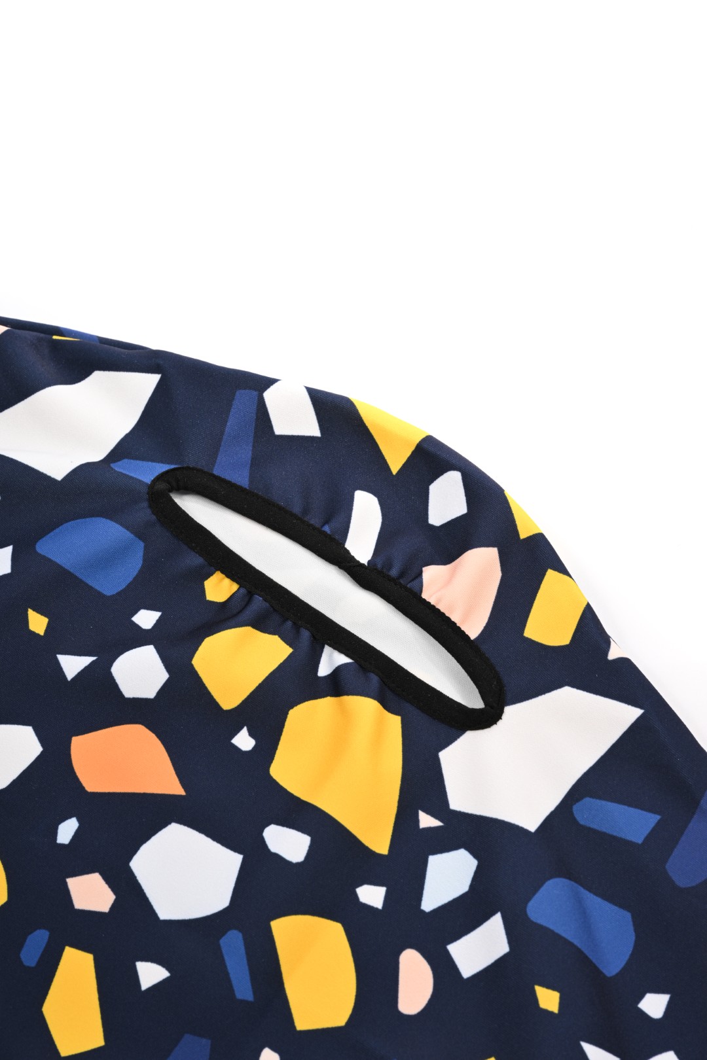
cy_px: 530
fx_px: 2091
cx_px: 354
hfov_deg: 19.2
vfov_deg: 28.5
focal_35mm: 71
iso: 125
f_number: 13
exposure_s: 1/160
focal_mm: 71
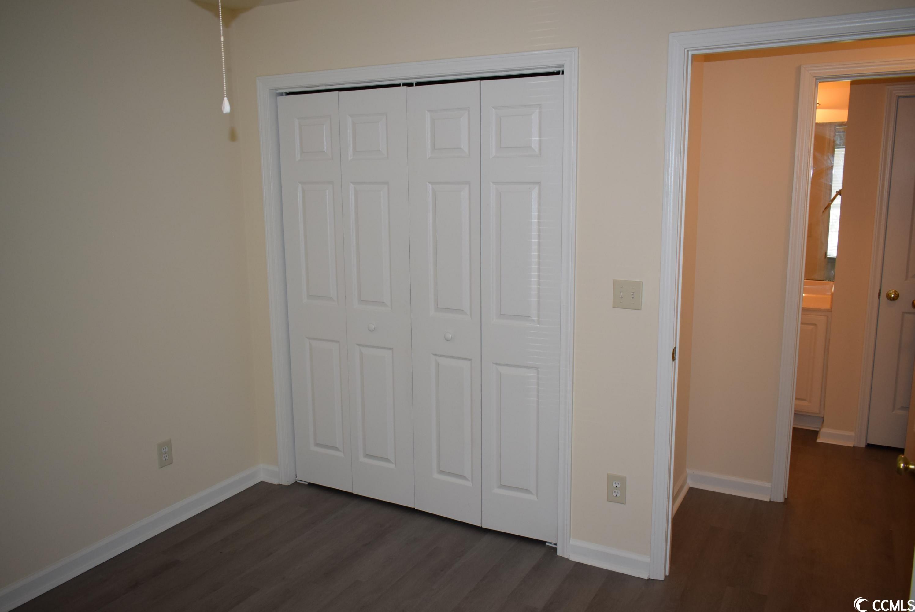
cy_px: 306
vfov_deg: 48.0
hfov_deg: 67.3
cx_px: 458
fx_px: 687
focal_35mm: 27
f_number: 4.5
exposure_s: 1/80
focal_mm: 18
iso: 800
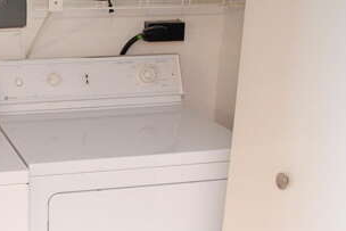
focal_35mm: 68
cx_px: 6
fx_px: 654
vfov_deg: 20.0
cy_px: 155
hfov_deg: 28.0
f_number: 3.5
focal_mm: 18
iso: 400
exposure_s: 1/30
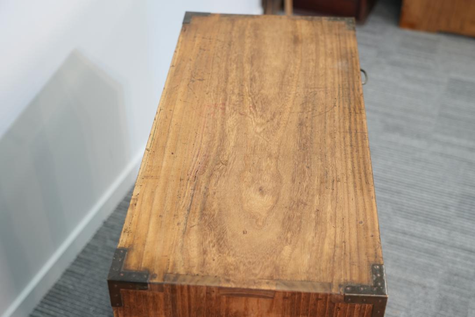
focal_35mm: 49
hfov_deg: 40.3
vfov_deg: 27.5
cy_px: 158
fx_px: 647
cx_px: 238
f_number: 4
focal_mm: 49
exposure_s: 1/50
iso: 800
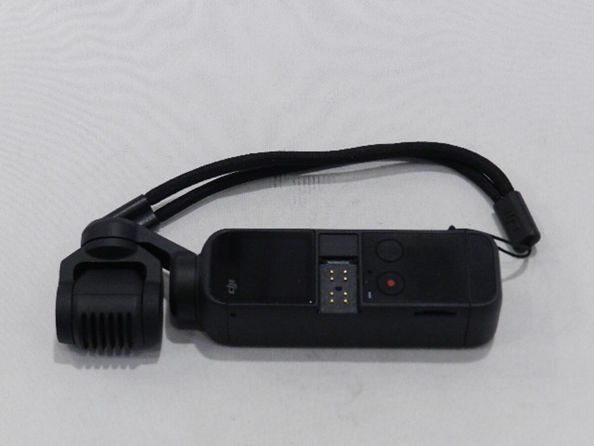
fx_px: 1441
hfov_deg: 23.3
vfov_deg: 17.6
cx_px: 297
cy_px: 223
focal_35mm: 84
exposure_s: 1/100
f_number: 4.4
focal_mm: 14.9
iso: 800
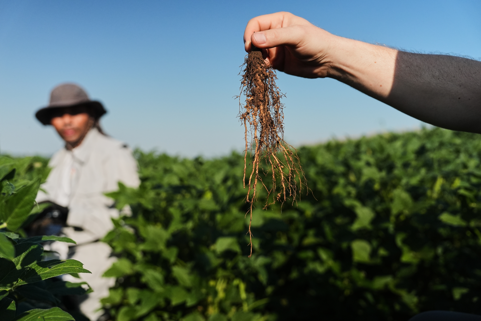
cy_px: 160
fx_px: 454
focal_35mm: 34
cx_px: 240
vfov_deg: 38.9
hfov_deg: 55.8
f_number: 2.8
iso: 1600
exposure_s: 1/1000
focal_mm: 34
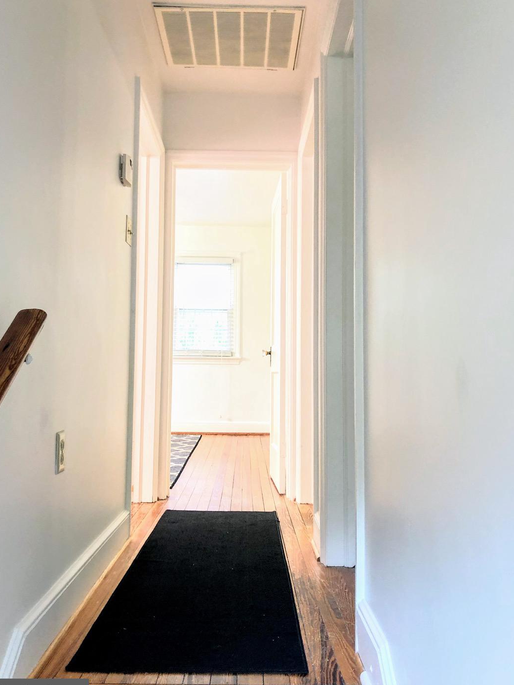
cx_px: 250
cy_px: 340
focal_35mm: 31
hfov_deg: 45.5
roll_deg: -0.5
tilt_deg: +4.4
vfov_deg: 58.3
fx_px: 613
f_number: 1.8
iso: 40
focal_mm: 3.99
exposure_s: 1/24
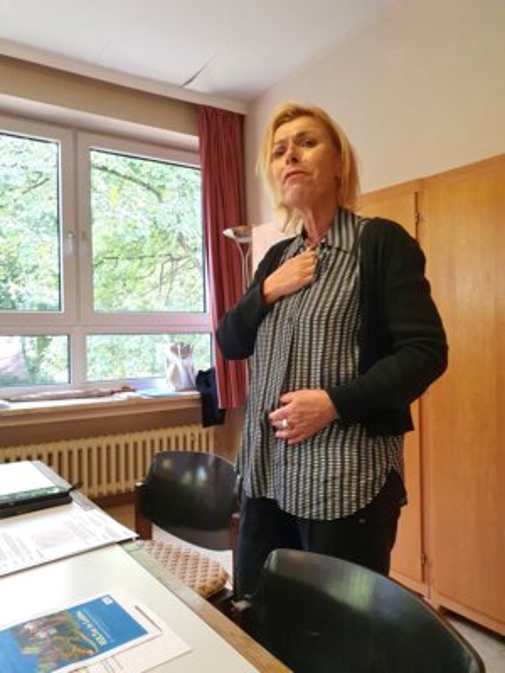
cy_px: 336
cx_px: 252
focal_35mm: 26
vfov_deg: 67.3
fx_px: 506
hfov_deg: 53.1
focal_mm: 4.32
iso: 320
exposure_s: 1/100
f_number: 2.4
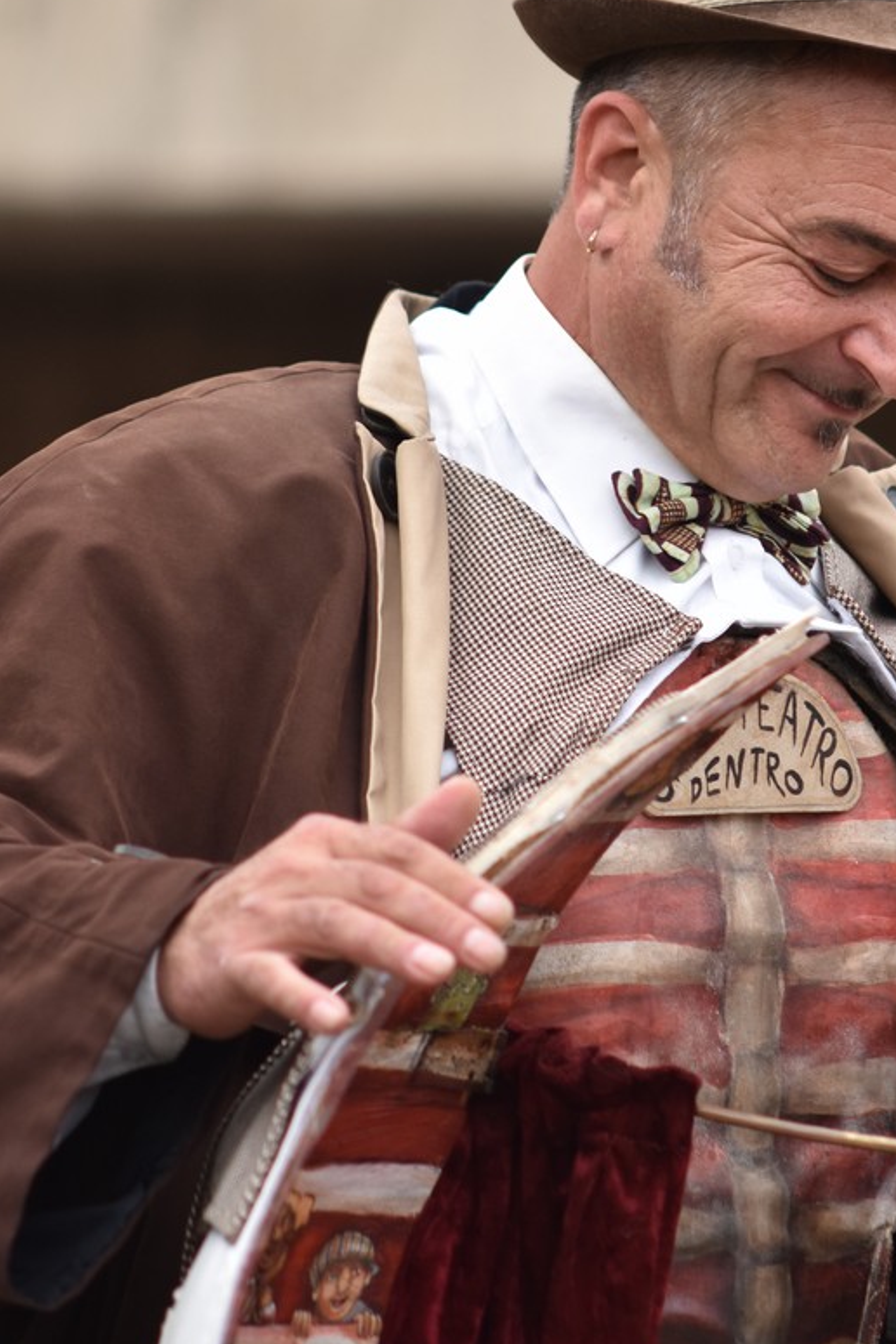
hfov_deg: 3.9
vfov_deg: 5.9
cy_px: 488
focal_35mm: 349
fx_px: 13028
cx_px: 580
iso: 250
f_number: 3.2
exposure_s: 1/800
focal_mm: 150
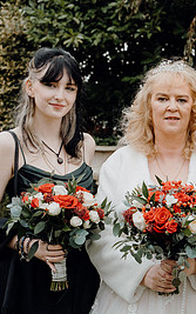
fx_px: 888
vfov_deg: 19.9
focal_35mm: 104
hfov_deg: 12.3
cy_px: 210
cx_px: 229
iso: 3200
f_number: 5
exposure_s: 1/250
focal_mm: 47
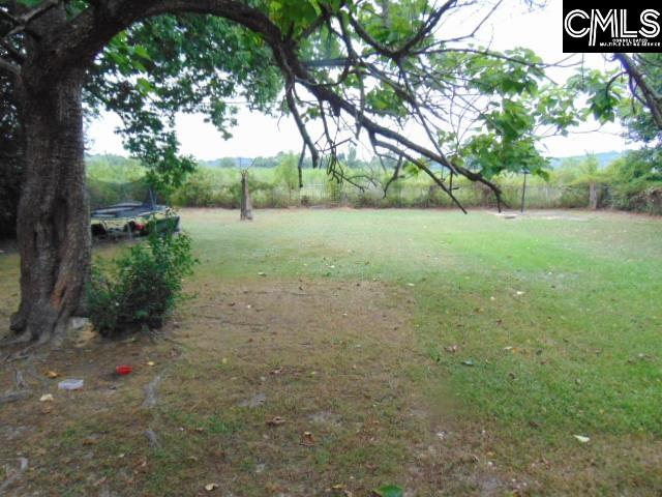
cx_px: 331
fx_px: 478
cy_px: 248
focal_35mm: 25
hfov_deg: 69.4
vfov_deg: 54.9
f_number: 3
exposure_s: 1/800
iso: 400
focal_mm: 4.5
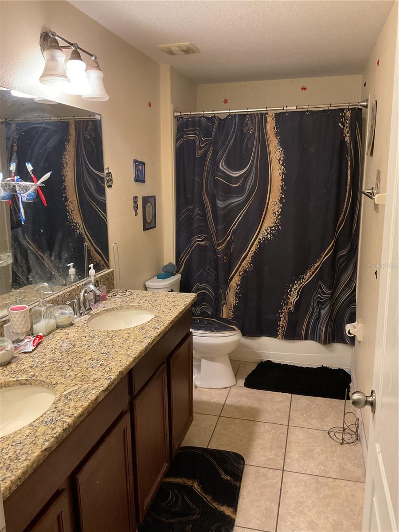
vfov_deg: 61.7
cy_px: 266
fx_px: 446
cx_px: 200
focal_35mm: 29
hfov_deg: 48.2
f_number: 1.8
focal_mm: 3
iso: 250
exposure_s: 1/40
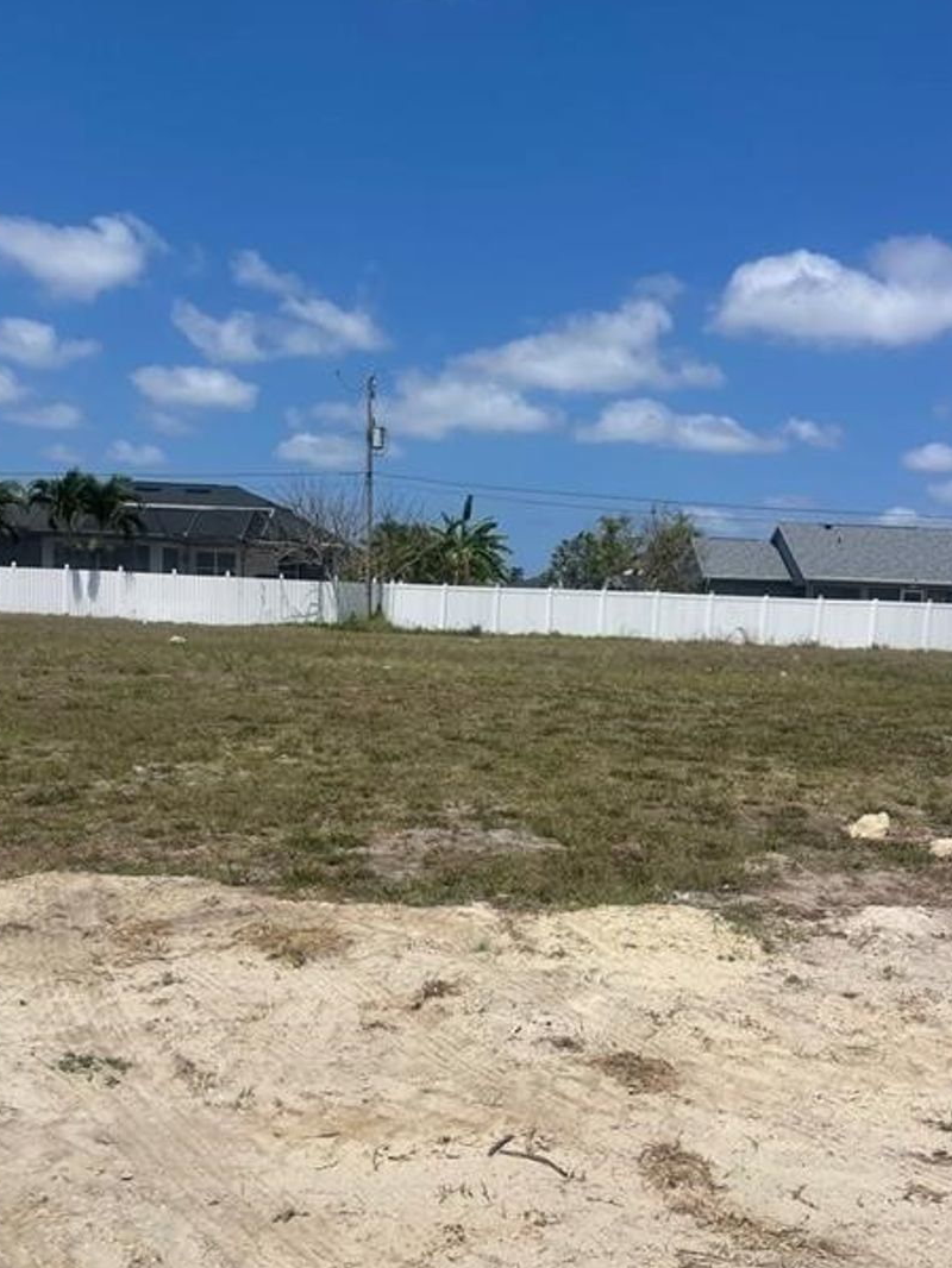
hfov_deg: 44.1
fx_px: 1173
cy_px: 750
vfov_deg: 56.4
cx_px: 440
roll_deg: -2.8
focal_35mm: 32
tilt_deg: -4.9
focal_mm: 5.1
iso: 32
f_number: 1.6
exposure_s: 1/7407
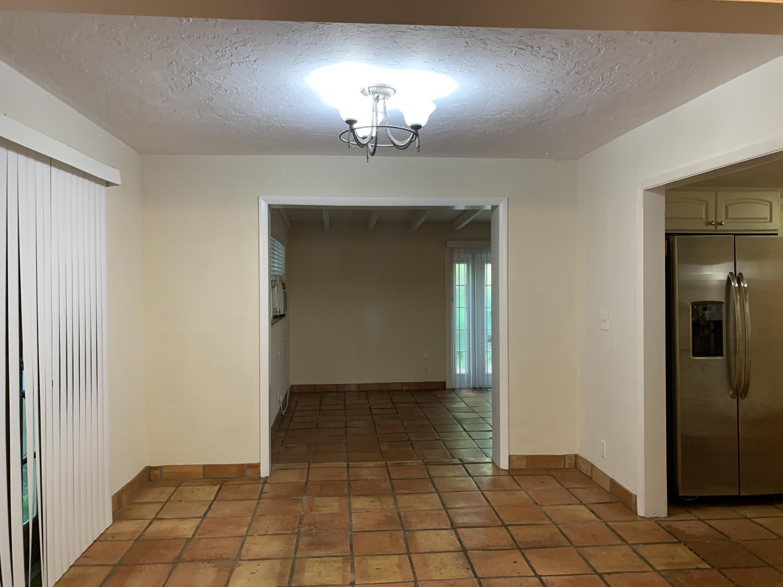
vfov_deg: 53.1
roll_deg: +1.2
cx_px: 392
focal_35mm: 26
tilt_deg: -0.4
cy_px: 294
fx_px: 588
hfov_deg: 67.3
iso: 250
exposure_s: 1/60
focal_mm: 4.25
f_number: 1.8
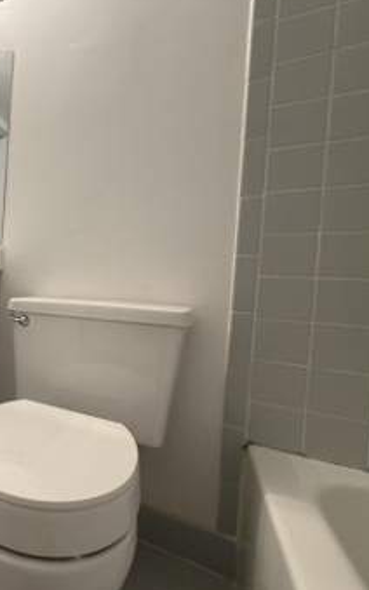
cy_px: 287
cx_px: -28
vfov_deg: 82.3
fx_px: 338
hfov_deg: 44.9
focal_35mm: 21
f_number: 2.2
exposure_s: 1/120
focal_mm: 2.22
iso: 320
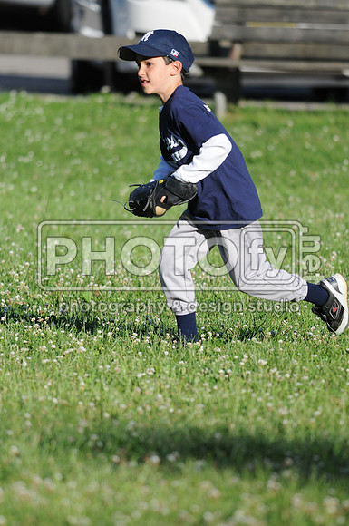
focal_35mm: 450
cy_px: 263
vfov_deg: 4.6
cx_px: 174
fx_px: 6563
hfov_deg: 3.0
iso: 800
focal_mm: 300
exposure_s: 1/5000
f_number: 4
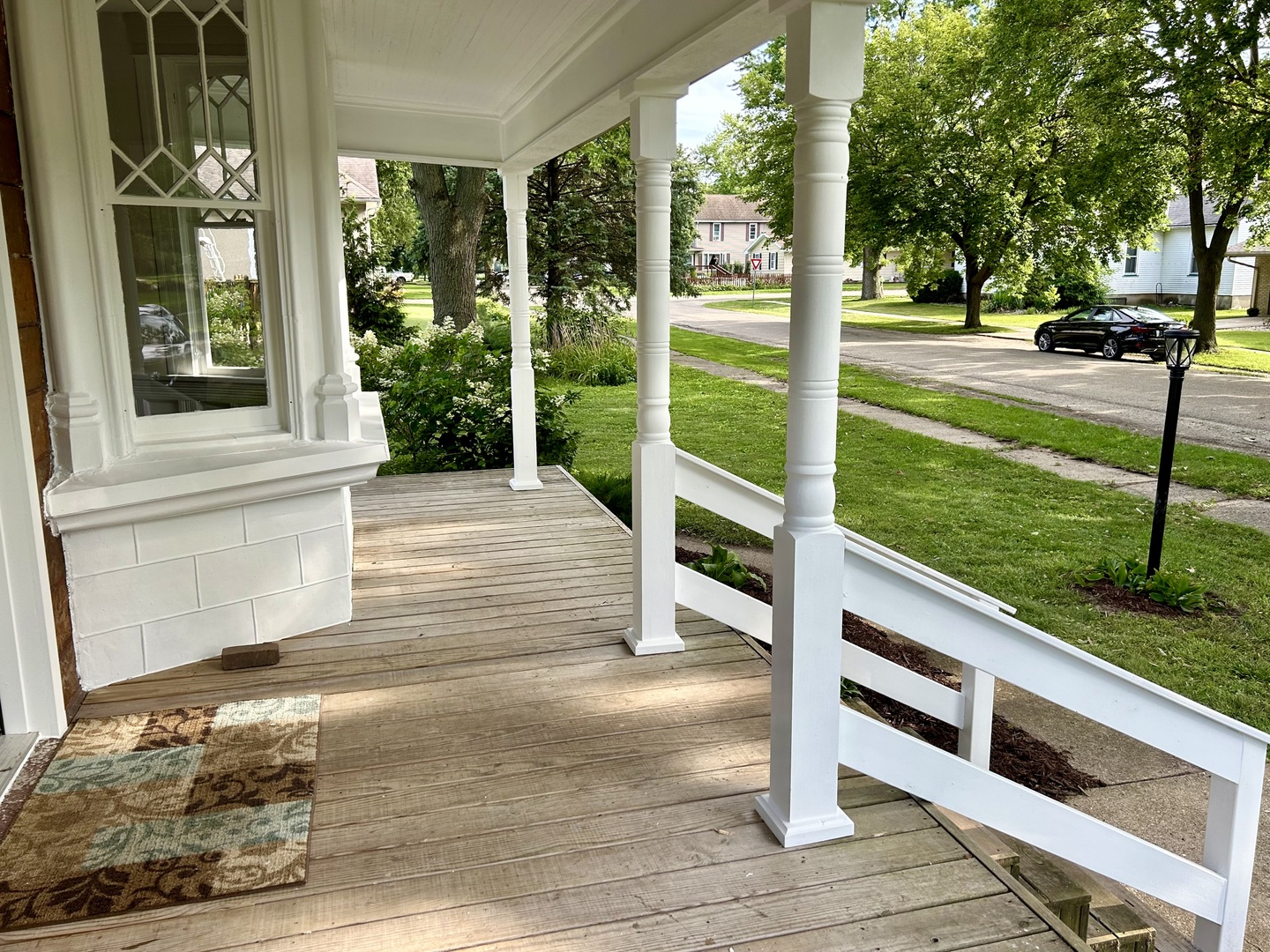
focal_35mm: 26
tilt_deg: -11.1
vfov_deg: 53.1
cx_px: 635
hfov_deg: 67.3
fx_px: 954
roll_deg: +2.2
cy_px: 476
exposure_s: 1/561
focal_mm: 5.7
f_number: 1.5
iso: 50
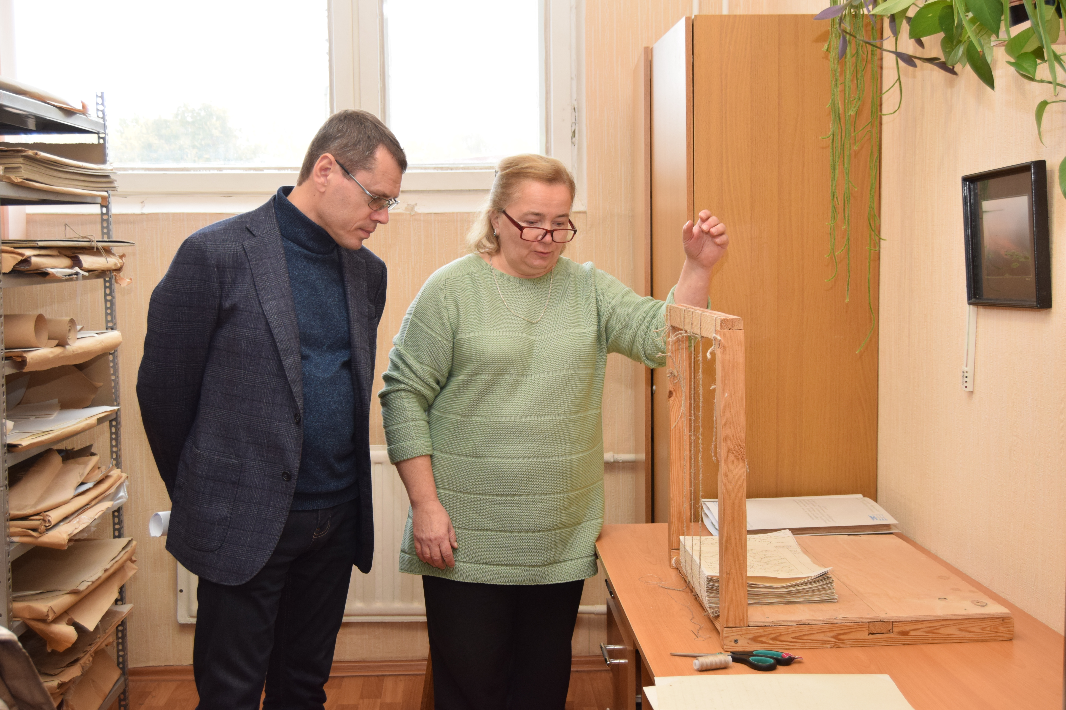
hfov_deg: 43.6
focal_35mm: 45
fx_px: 1332
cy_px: 355
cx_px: 533
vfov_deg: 29.9
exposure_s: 1/100
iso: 800
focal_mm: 30
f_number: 5
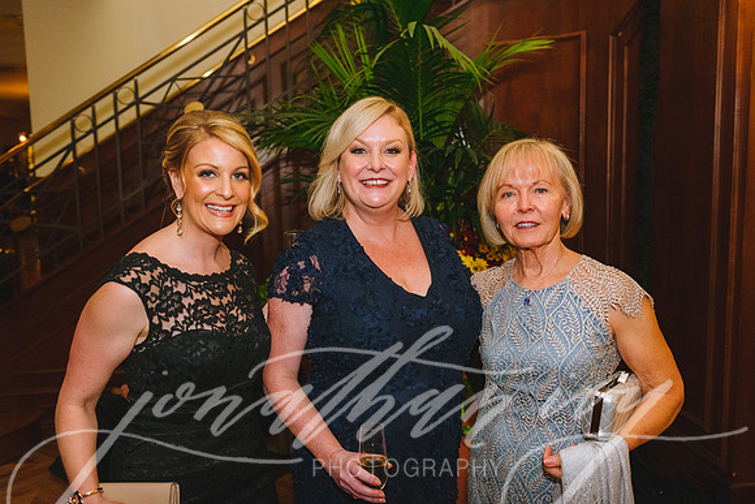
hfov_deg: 54.4
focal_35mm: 35
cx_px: 378
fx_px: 734
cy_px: 252
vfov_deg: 37.9
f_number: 4
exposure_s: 1/125
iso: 3200
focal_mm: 35
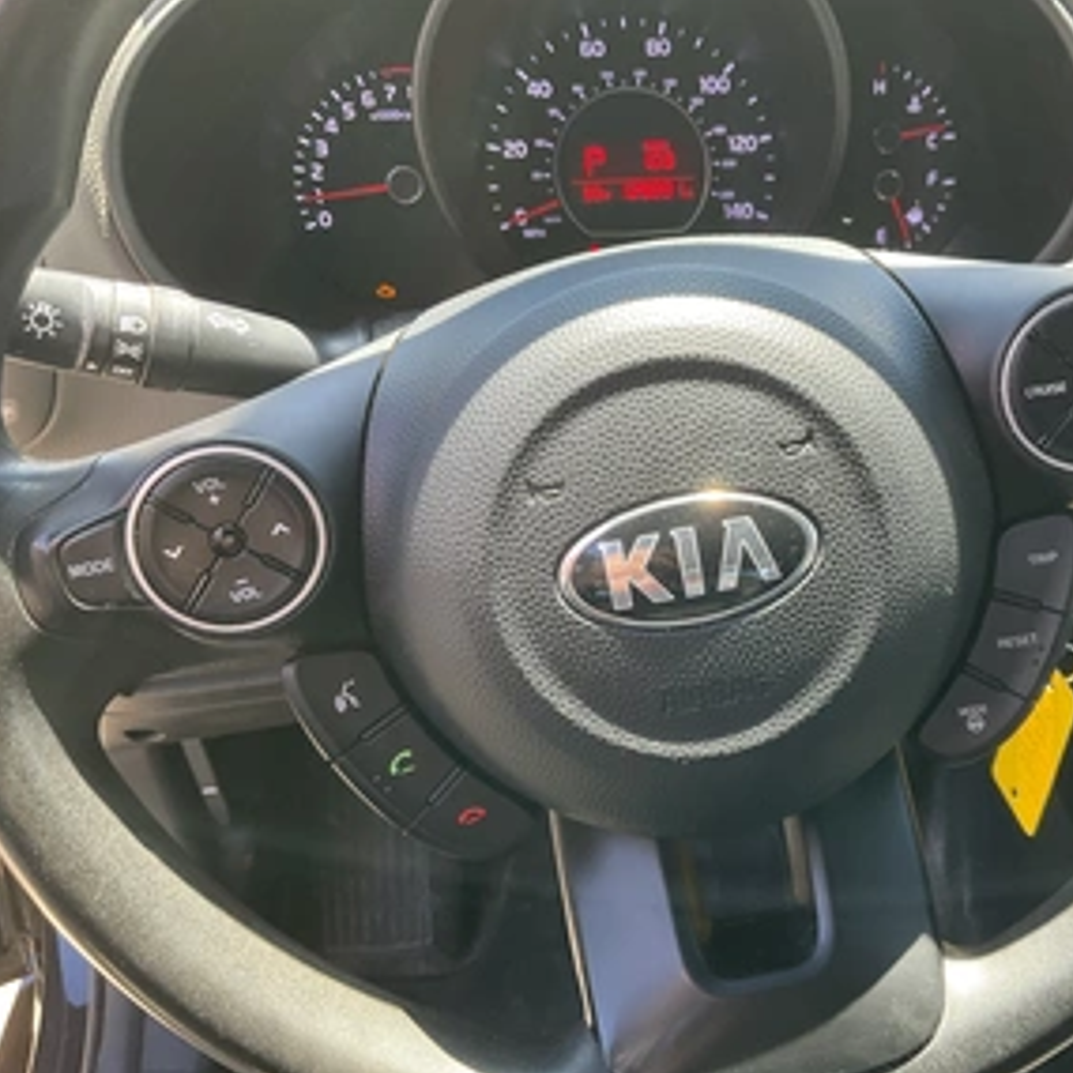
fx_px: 1262
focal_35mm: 36
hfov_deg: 45.1
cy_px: 561
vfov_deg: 46.0
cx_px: 742
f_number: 1.8
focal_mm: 3
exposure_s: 1/122
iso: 64
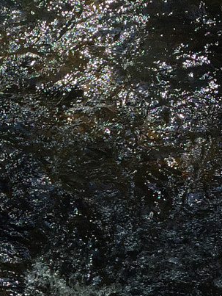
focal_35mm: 115
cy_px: 293
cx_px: -104
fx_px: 982
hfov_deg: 12.3
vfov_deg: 16.8
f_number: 2.2
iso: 32
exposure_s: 1/1130
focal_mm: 4.15
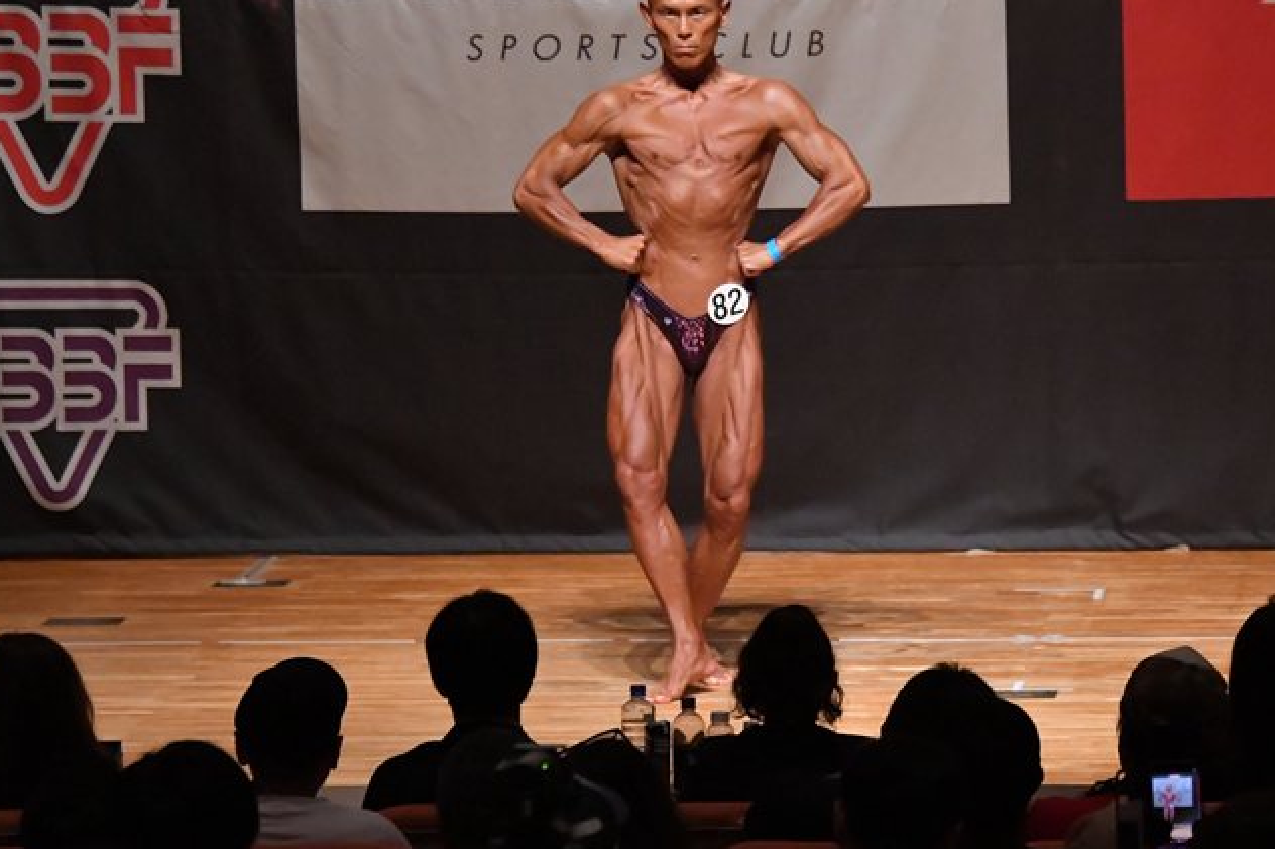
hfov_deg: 7.7
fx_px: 9418
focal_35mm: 266
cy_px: 385
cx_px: 693
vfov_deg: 5.2
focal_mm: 145
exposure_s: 1/400
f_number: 5.6
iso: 10000
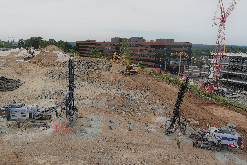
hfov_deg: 61.9
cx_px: 123
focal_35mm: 30
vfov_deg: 43.6
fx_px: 206
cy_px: 81
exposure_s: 1/1000
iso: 100
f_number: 2.8
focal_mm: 10.57
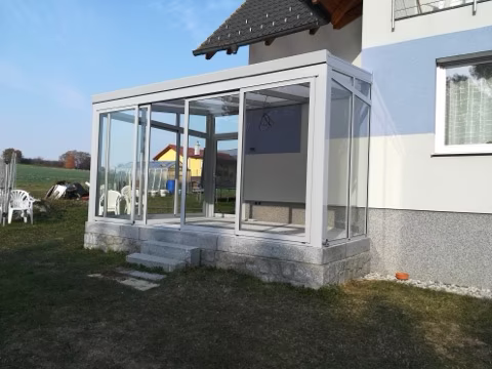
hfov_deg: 67.3
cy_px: 184
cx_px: 246
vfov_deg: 53.1
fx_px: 370
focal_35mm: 26
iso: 50
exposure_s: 1/670
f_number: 2.2
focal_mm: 3.83
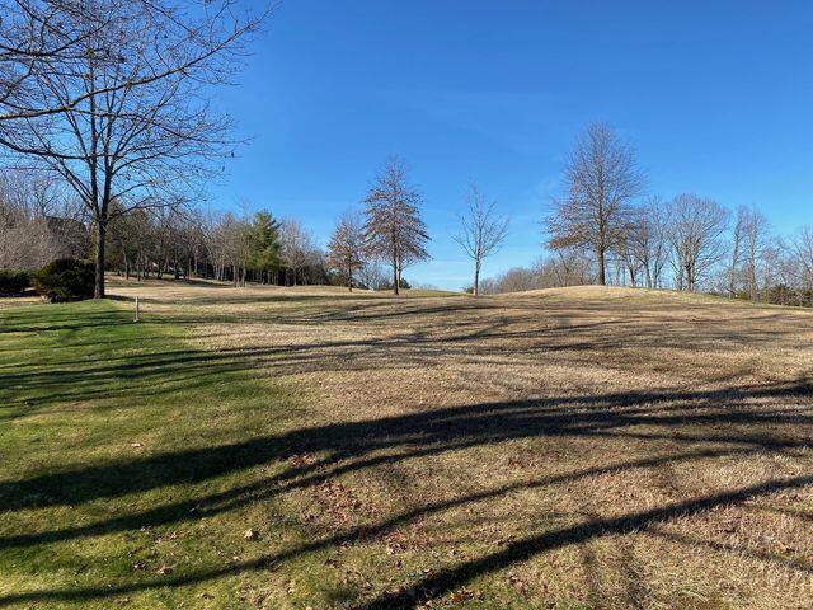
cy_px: 305
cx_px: 406
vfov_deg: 53.1
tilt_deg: +1.4
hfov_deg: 67.3
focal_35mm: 26
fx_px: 611
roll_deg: -0.9
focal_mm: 4.25
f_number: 1.8
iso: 32
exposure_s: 1/1996
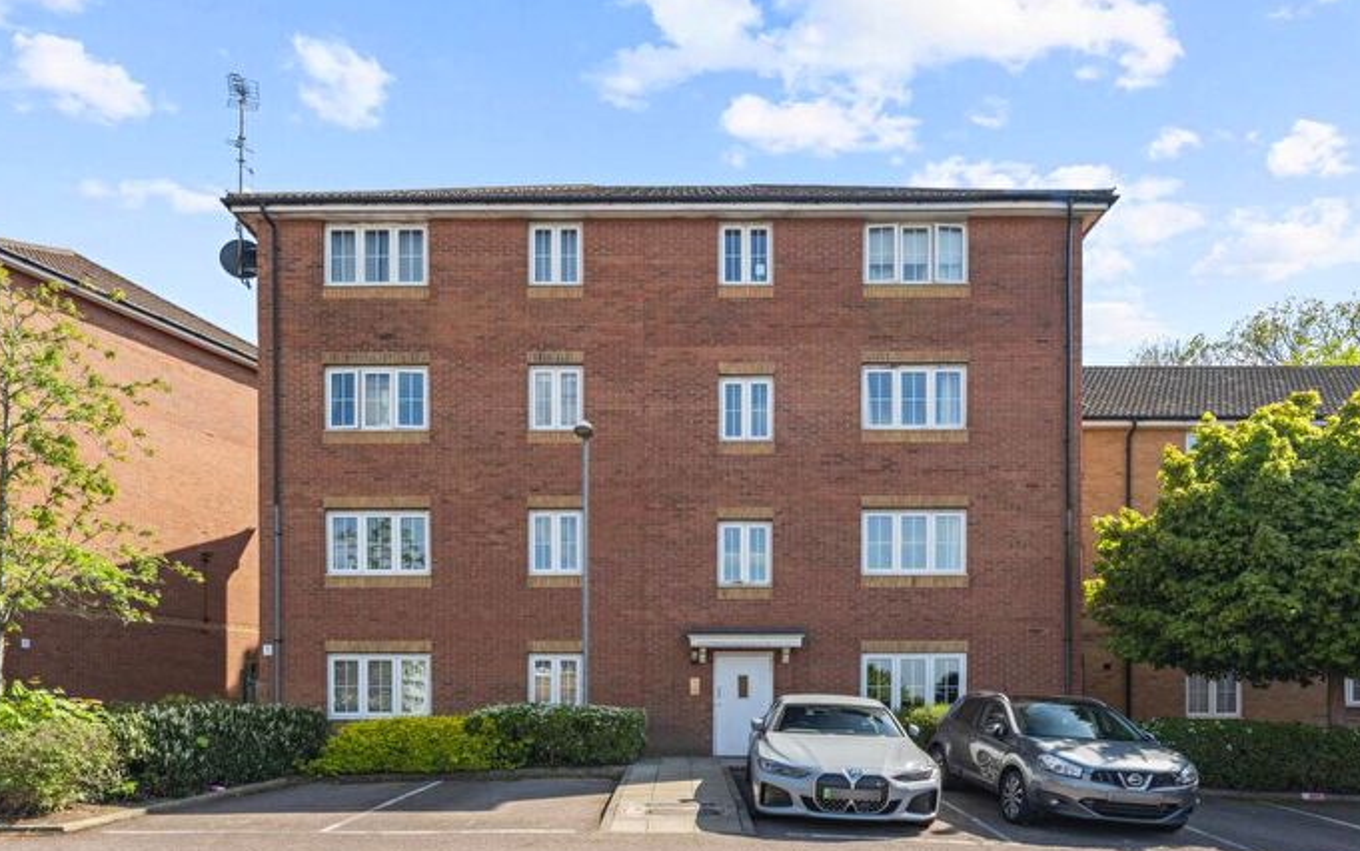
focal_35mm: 23
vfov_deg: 54.0
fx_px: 835
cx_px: 673
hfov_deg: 78.3
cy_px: 448
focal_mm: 21.5
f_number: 8
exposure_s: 1/100
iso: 320
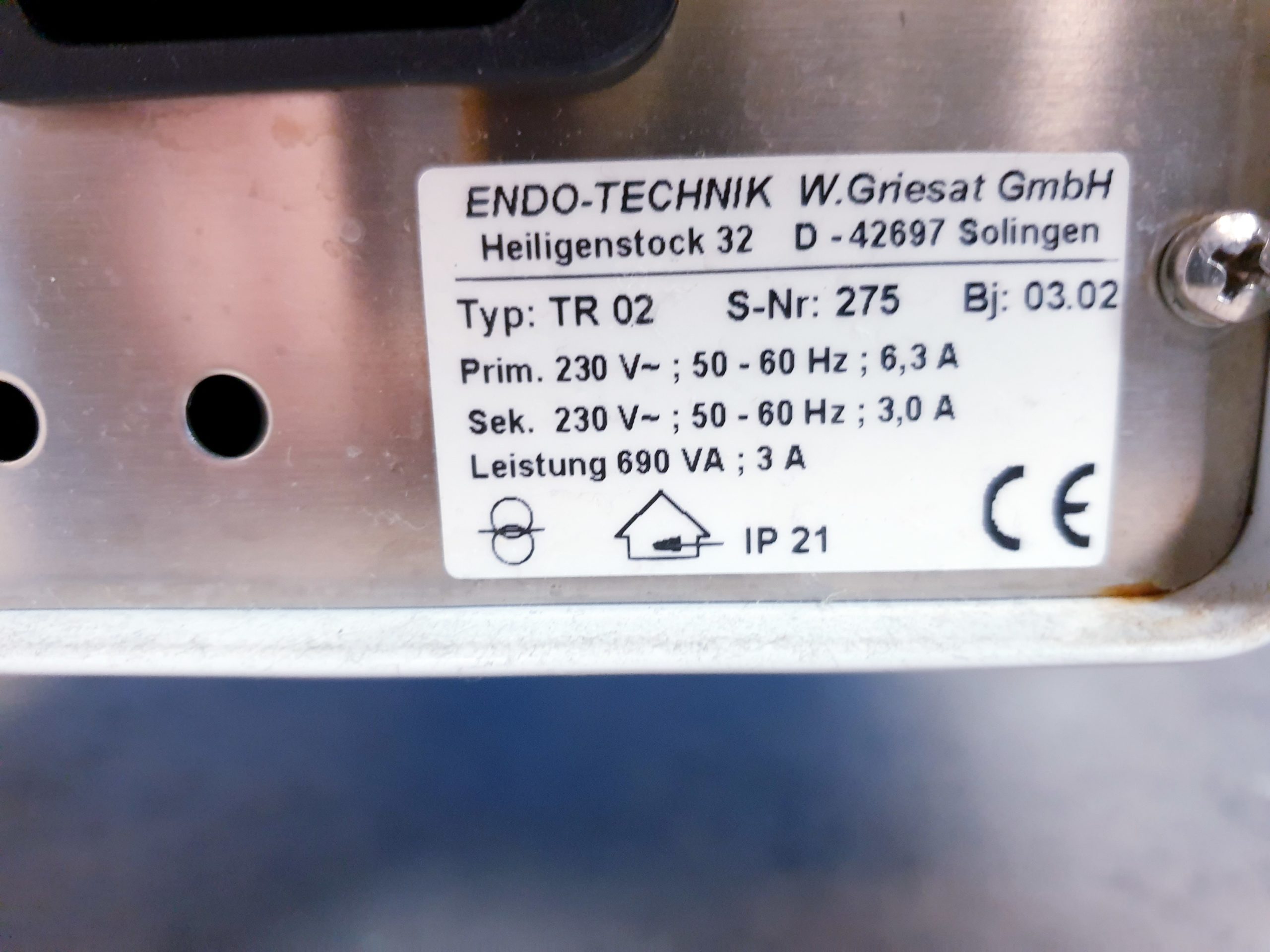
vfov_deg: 53.1
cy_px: 476
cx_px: 635
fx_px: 954
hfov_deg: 67.3
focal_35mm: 26
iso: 320
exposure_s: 1/33
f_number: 1.5
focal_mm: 4.3
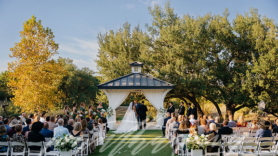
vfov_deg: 30.4
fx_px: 287
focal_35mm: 39
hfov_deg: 51.6
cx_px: 139
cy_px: 85
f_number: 2.8
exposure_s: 1/1250
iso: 200
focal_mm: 37
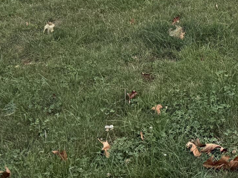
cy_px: -165
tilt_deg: -3.7
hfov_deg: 18.5
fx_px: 681
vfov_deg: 13.1
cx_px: 305
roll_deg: -0.3
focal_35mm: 99
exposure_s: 1/1901
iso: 80
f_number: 1.78
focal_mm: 6.76
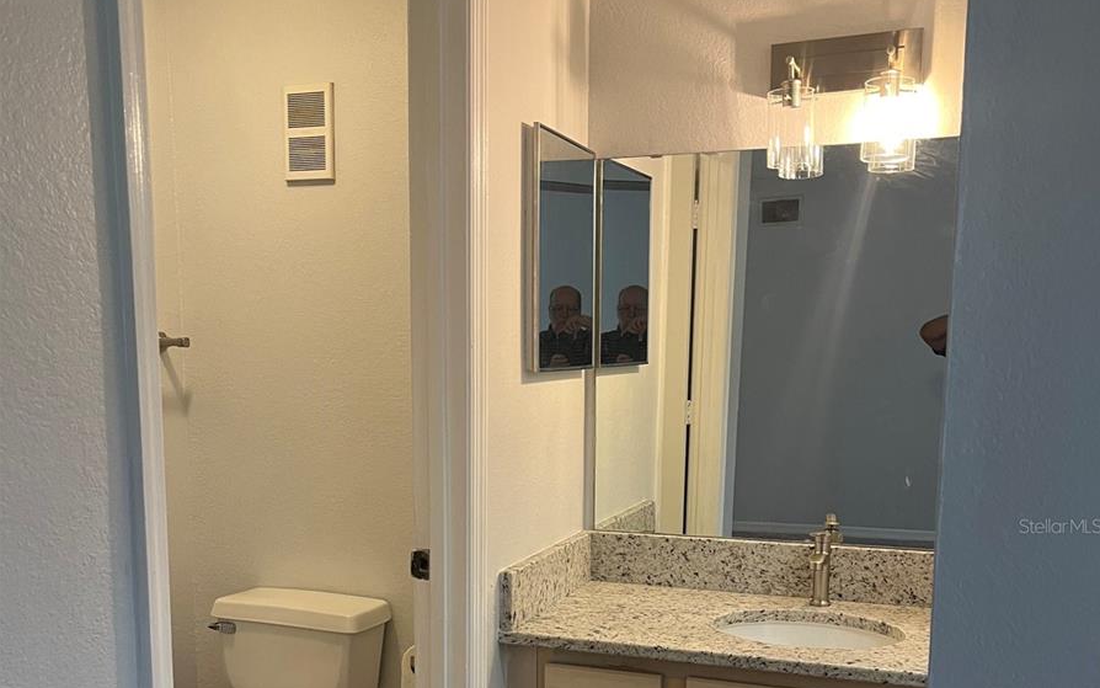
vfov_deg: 33.7
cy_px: 526
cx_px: 552
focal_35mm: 37
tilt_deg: -9.0
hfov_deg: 52.7
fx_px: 1109
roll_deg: +0.2
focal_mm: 5.1
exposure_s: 1/60
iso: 160
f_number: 1.6
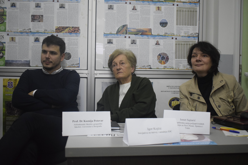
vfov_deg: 30.8
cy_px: 82
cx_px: 124
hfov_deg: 45.0
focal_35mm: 44
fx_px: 300
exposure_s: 1/100
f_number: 4.2
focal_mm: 29
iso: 3200
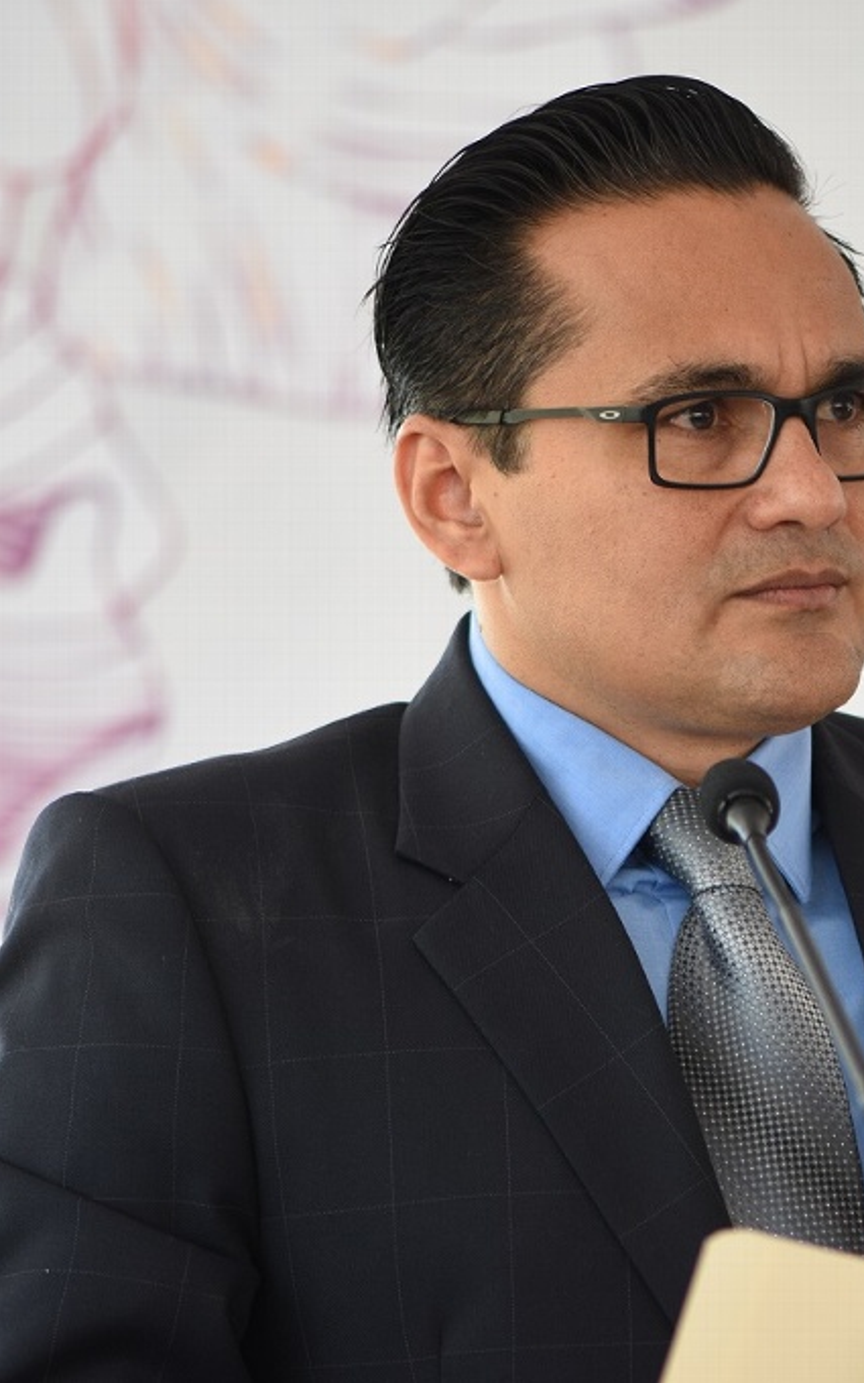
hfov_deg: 5.4
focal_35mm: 242
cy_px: 690
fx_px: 9109
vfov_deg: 8.7
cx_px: 844
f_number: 2.8
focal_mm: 105
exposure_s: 1/320
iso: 400
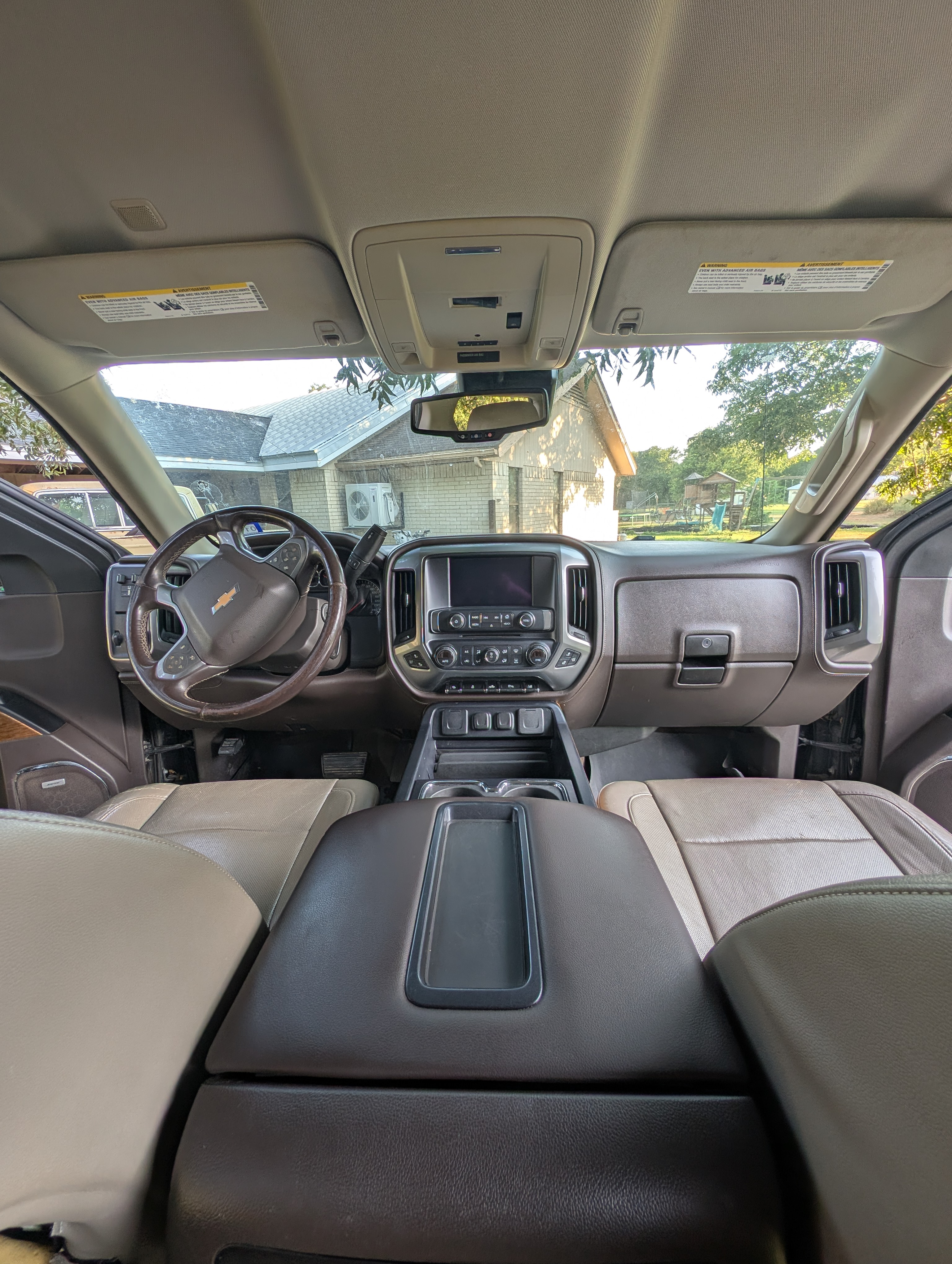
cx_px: 476
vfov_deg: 110.5
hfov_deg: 94.6
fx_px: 439
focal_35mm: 12
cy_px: 632
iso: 37
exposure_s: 1/86.9
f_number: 1.95
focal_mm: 2.23
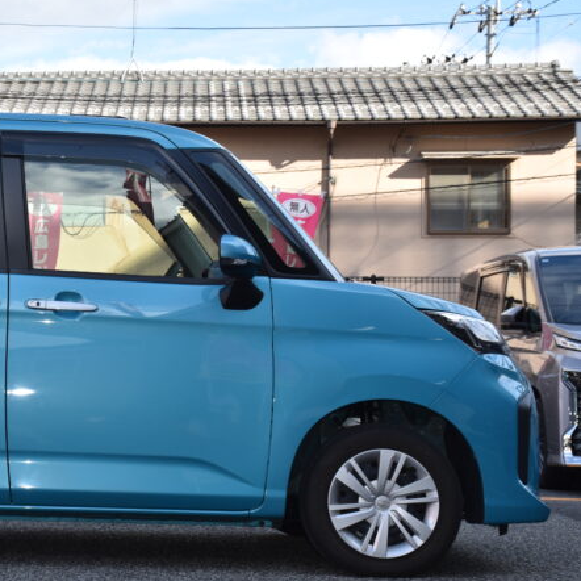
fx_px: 1576
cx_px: 24
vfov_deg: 20.9
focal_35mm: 83
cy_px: 293
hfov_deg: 20.3
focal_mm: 32
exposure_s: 1/200
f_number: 7.1
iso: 100
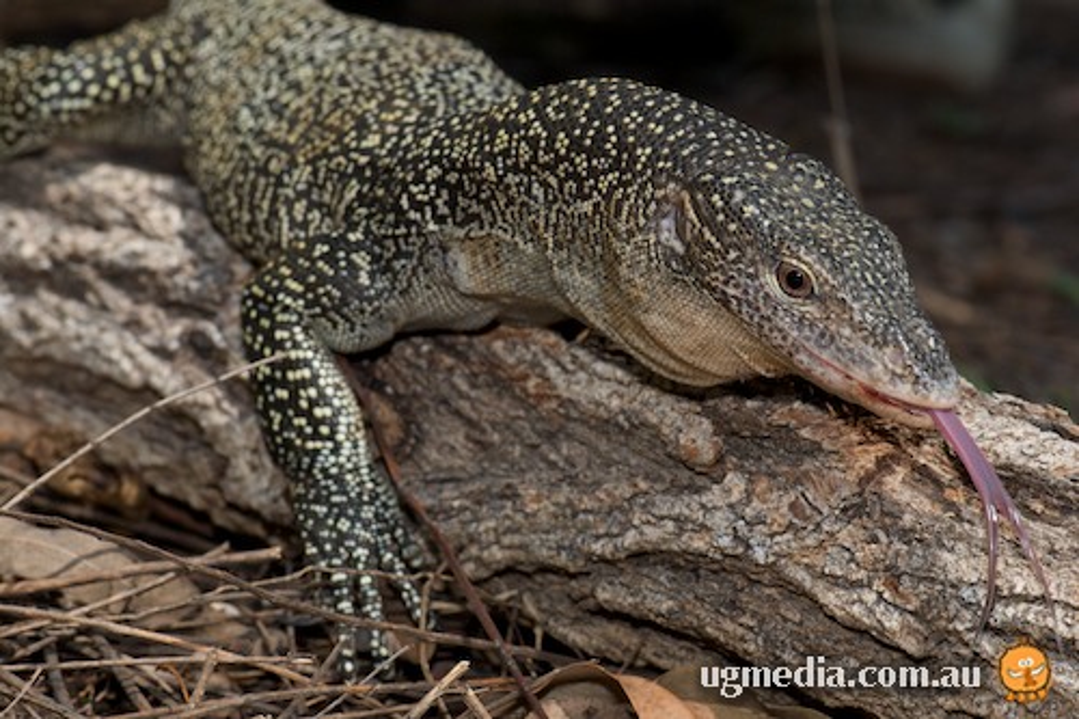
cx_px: 540
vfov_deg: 8.7
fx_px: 4719
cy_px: 360
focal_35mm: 158
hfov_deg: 13.0
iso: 100
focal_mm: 105
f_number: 11
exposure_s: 1/100
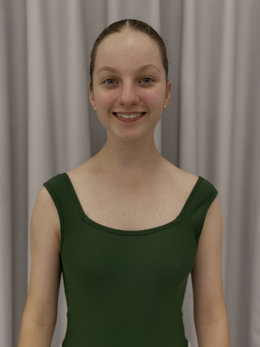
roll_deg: +0.0
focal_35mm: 52
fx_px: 521
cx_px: 130
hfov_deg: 28.0
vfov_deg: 36.8
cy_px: 174
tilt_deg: -7.5
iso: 160
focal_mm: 6
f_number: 2
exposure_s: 1/100
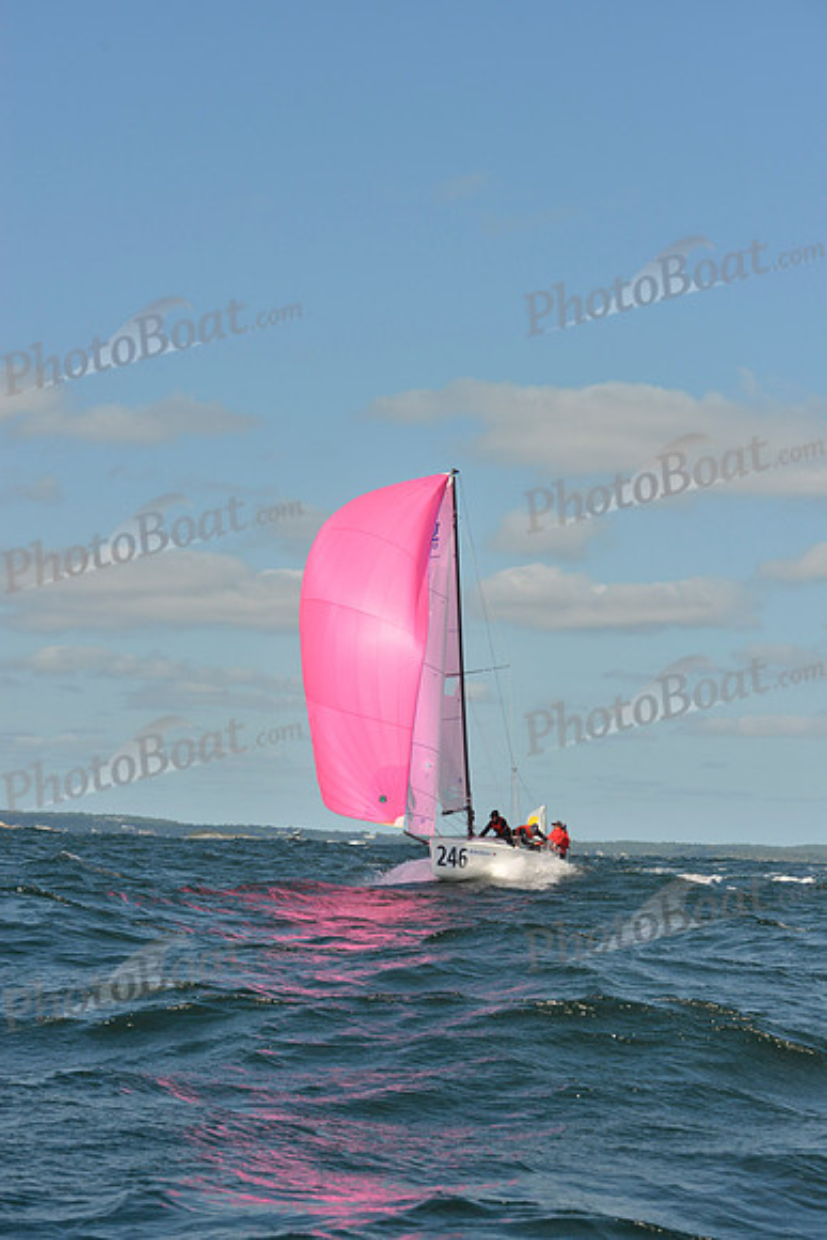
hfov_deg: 19.5
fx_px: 2410
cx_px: 414
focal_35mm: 70
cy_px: 620
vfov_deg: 28.8
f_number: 10
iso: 400
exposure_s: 1/1600
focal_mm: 70
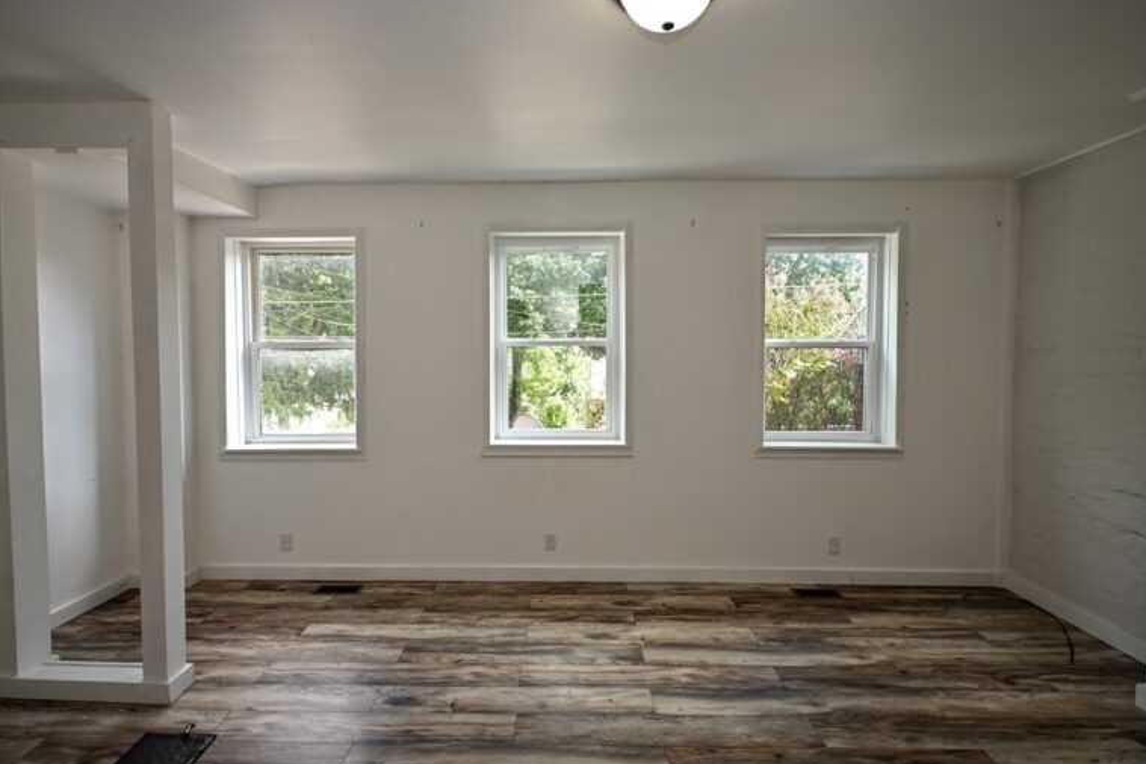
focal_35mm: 19
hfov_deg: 86.9
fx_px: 605
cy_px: 376
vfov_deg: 64.5
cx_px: 555
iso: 220
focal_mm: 12
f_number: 4
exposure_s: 1/60
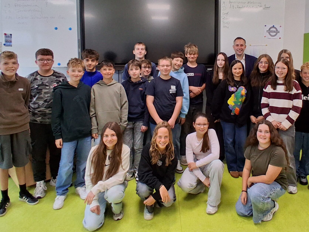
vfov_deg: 51.7
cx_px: 189
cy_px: 70
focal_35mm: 26
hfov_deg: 66.5
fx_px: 232
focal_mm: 1.4
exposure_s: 1/120
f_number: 2.2
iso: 160
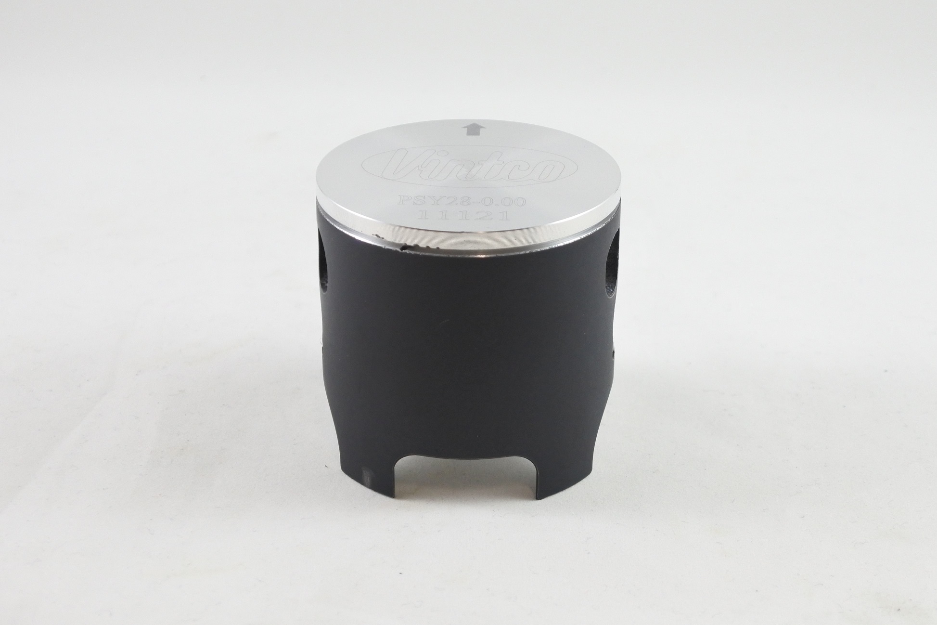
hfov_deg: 43.6
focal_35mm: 45
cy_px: 312
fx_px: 1171
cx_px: 468
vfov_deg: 29.9
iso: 500
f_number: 4.5
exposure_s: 1/125
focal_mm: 16.8
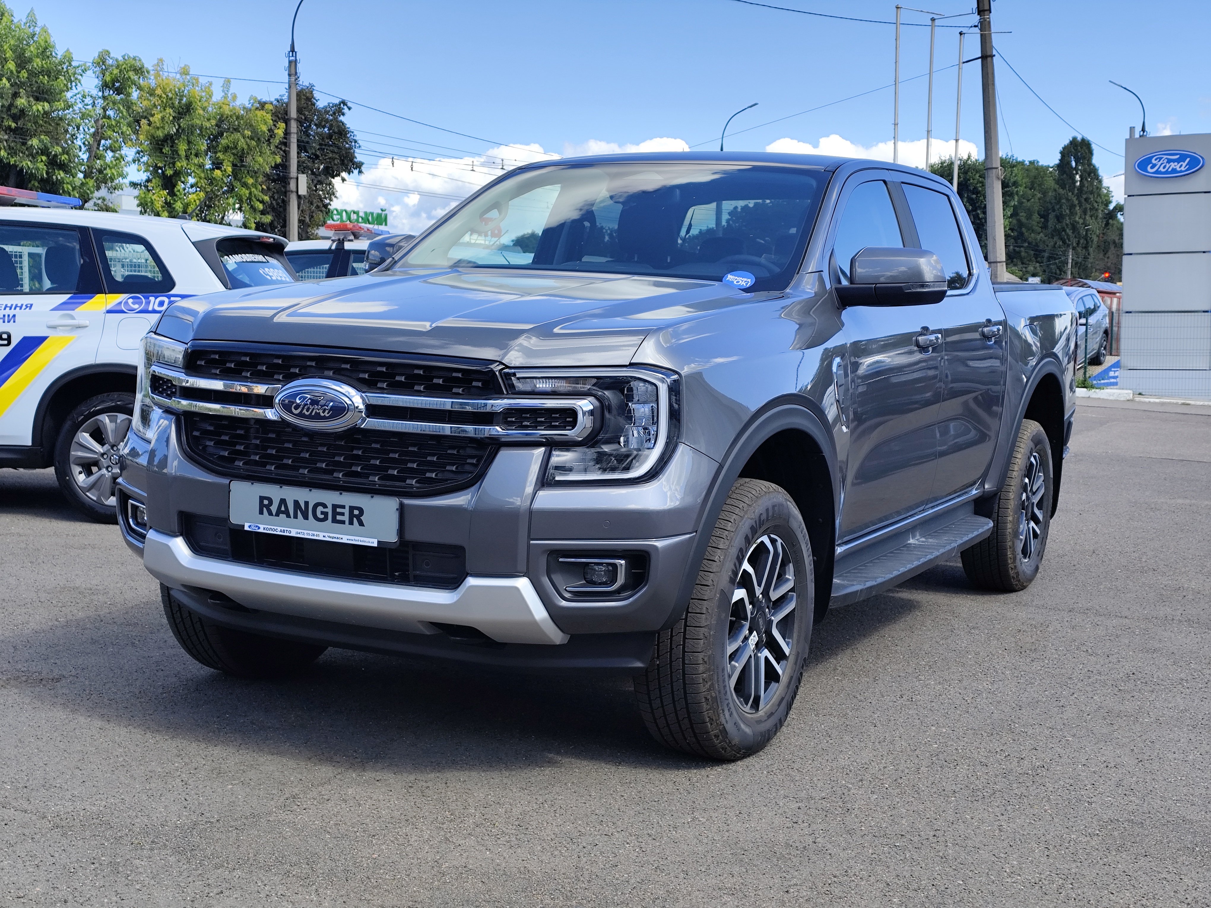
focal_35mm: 46
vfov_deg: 31.5
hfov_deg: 41.2
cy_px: 454
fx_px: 1609
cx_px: 606
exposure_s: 1/699
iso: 50
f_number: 1.65
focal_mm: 6.19
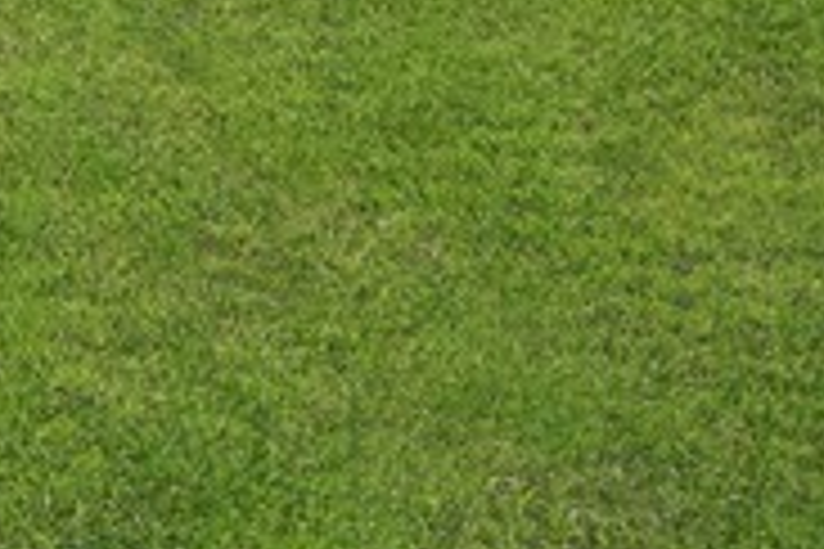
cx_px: -871
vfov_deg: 7.1
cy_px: -920
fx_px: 4074
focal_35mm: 178
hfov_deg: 10.5
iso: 100
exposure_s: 1/400
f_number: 8
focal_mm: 20
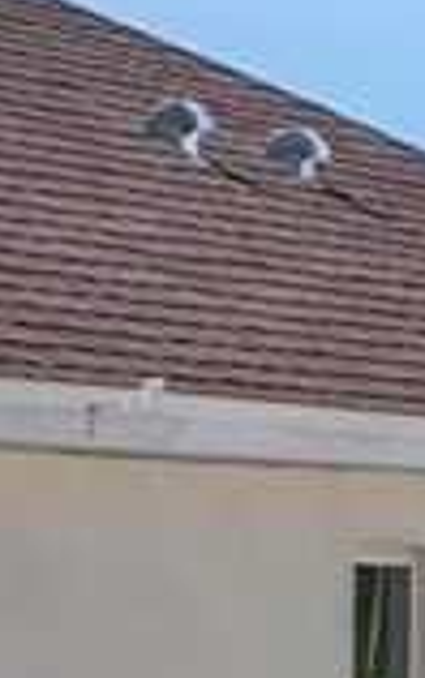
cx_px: 3357
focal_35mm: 471
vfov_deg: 4.5
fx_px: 8713
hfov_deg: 2.5
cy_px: 425
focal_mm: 22
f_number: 8
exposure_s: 1/400
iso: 200
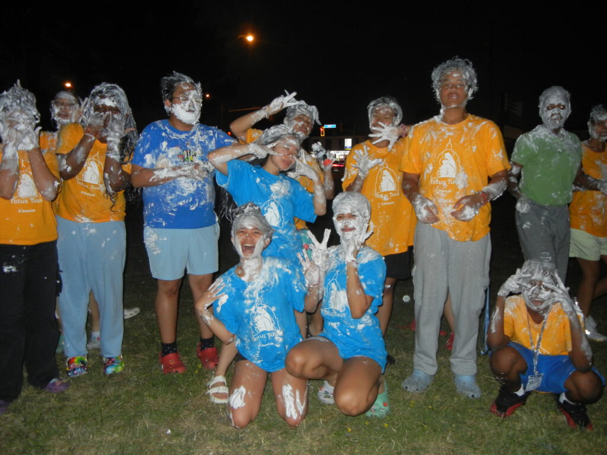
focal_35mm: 30
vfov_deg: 46.8
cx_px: 304
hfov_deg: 60.0
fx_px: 526
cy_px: 228
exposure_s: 1/30
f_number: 3.5
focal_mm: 5.4
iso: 334
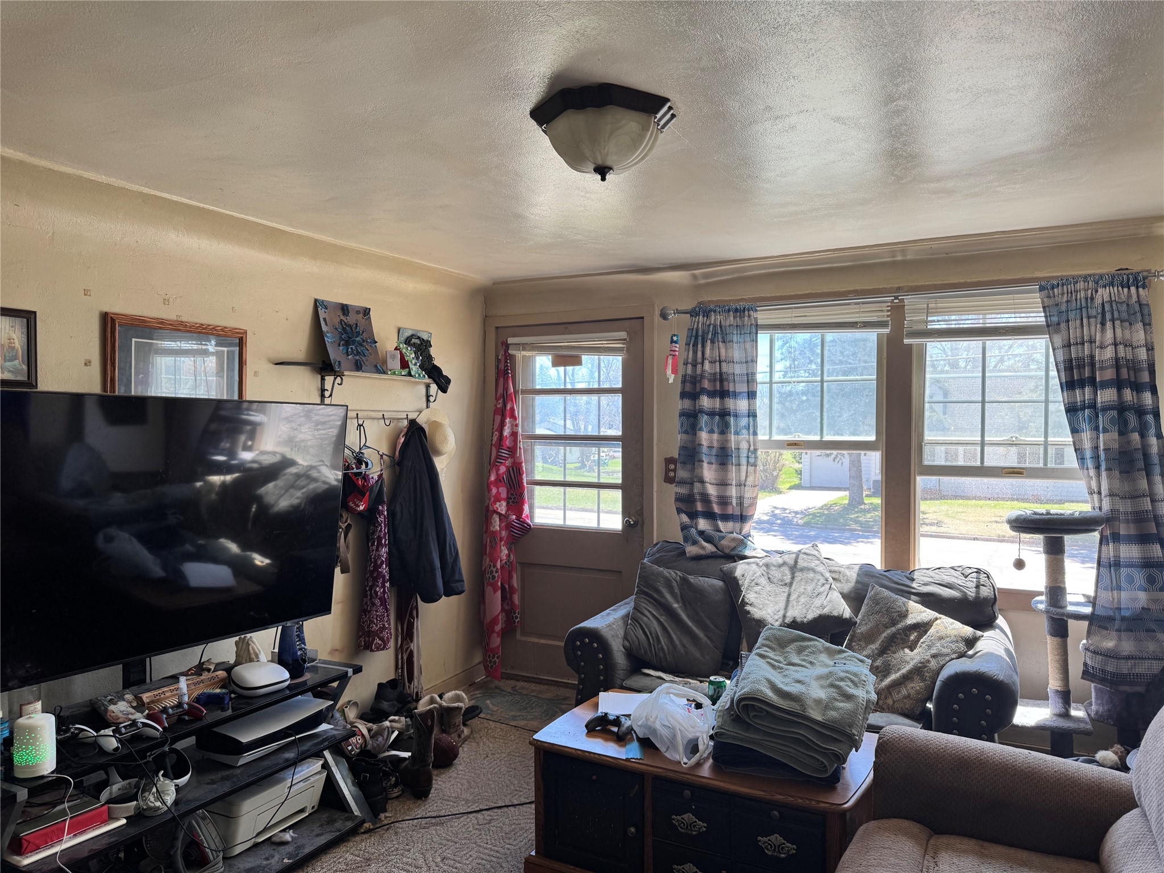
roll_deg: -0.2
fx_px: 807
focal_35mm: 24
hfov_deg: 71.6
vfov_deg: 56.8
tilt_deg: -1.2
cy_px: 436
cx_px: 582
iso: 50
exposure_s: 1/121
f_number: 1.78
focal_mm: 6.76
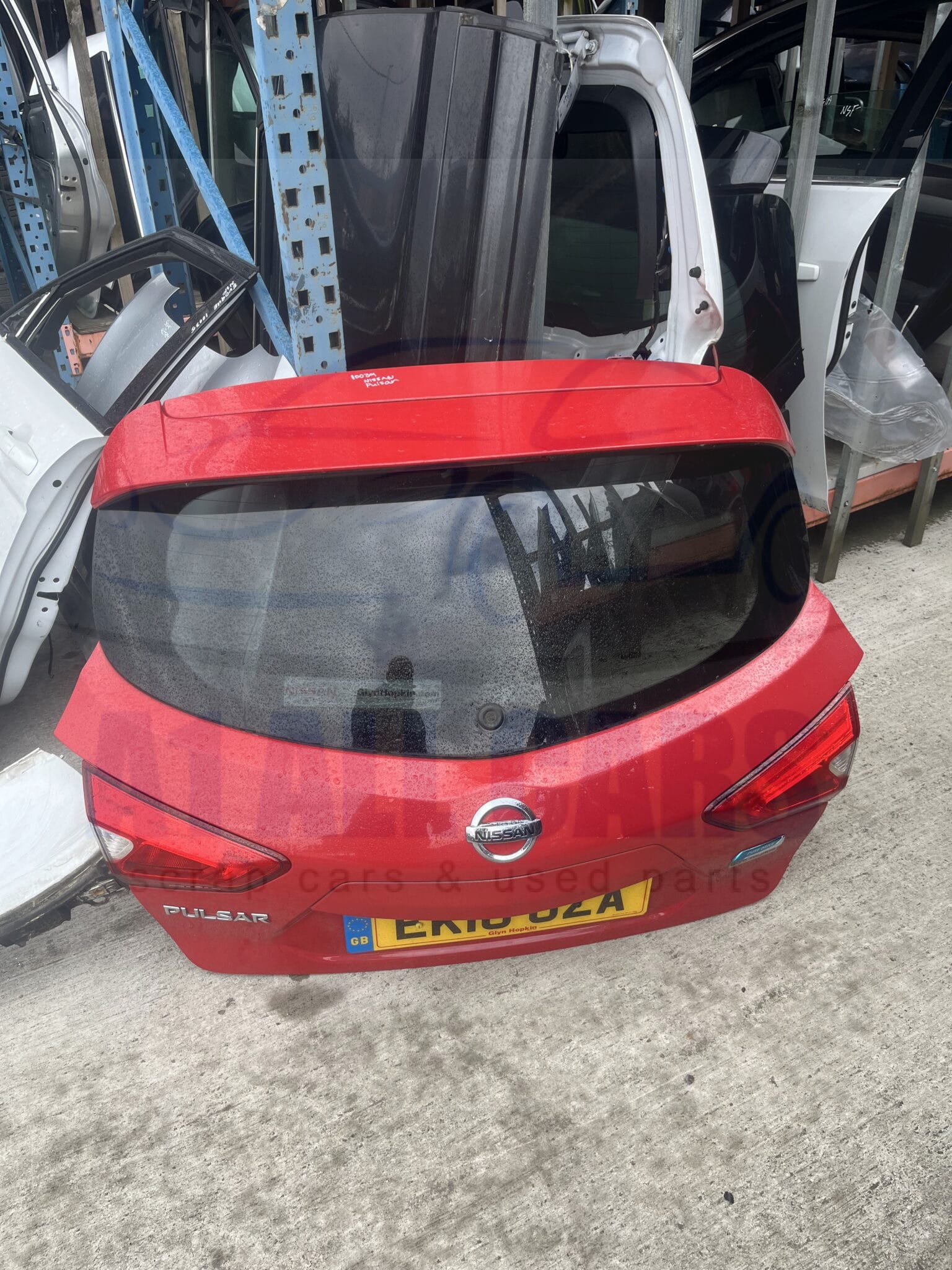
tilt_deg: -32.5
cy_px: 635
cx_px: 476
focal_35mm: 26
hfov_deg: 53.1
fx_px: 953
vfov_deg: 67.3
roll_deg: +1.3
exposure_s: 1/504
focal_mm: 5.1
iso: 50
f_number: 1.6
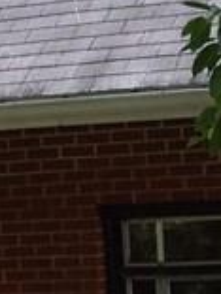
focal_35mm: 249
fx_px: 2120
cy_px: 204
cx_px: -6
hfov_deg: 6.0
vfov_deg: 7.9
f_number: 2.7
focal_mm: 6.2
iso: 64
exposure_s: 1/250
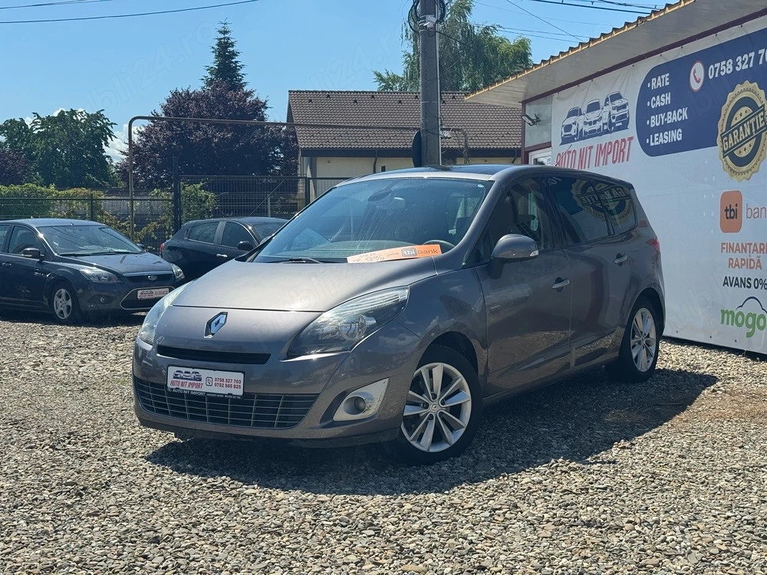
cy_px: 288
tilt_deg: -2.9
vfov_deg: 30.3
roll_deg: +1.0
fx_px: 1064
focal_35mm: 48
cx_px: 384
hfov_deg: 39.7
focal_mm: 6.76
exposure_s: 1/4608
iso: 64
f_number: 1.78
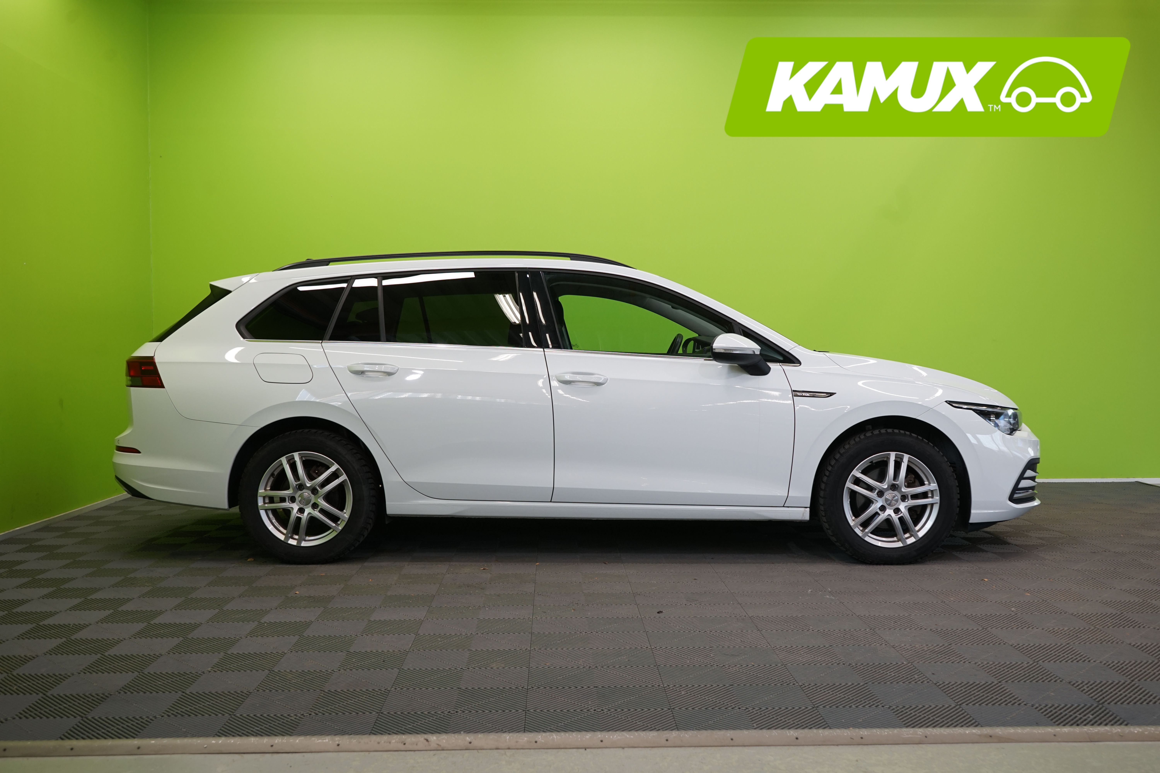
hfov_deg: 58.7
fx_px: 1031
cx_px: 580
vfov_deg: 41.1
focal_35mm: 32
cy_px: 386
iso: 500
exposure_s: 1/40
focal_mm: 32
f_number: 6.3
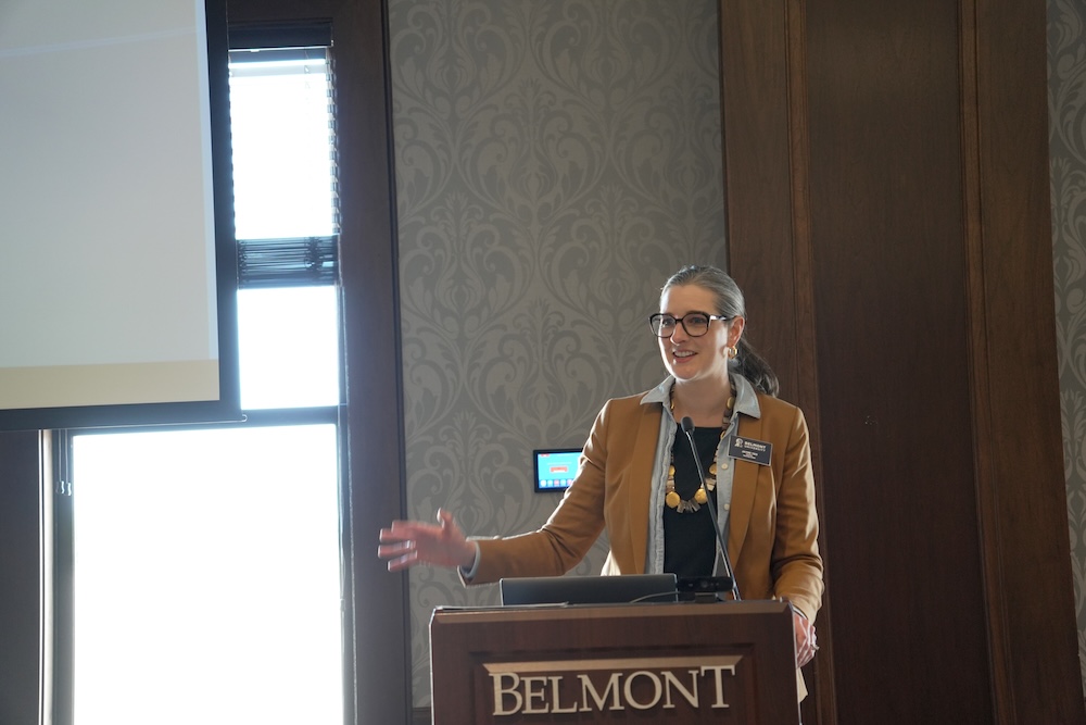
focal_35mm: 75
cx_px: 543
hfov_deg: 27.0
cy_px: 362
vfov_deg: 18.2
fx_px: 2263
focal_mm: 50
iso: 800
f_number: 3.2
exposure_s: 1/80
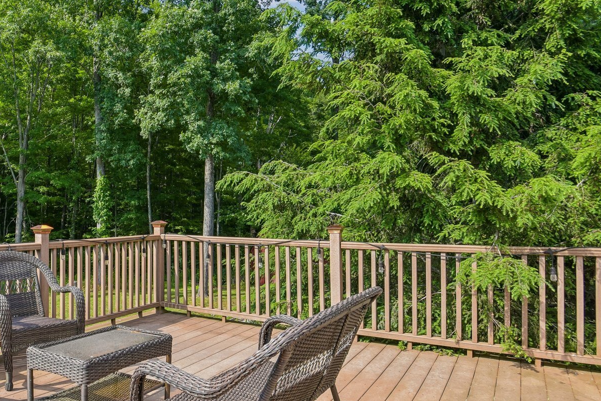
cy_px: 199
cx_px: 147
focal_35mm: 29
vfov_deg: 45.0
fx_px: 484
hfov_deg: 60.0
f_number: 11
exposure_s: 1/320
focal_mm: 17
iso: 400
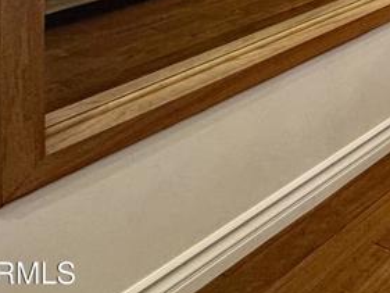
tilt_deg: -1.0
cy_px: -211
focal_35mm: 51
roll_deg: -0.8
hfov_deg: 23.0
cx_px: 680
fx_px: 575
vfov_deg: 21.1
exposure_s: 1/60
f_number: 2.2
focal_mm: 2.22
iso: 200
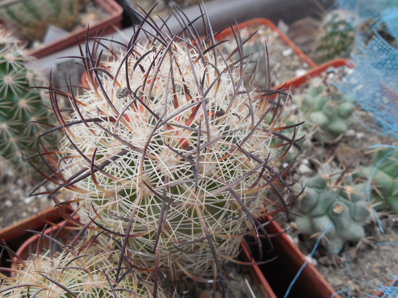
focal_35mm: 31
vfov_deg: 45.4
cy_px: 149
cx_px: 199
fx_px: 356
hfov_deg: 58.4
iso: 125
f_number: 3.6
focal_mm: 5.6
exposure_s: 1/50
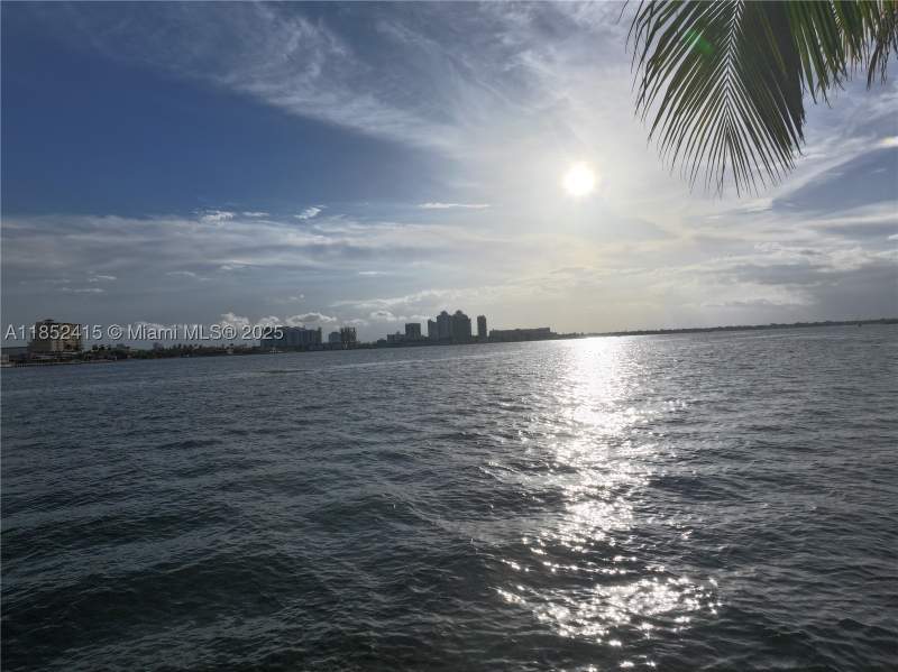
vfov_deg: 56.8
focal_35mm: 24
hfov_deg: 71.6
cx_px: 449
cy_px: 336
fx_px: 622
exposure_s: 1/1000
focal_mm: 12.29
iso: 100
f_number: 8
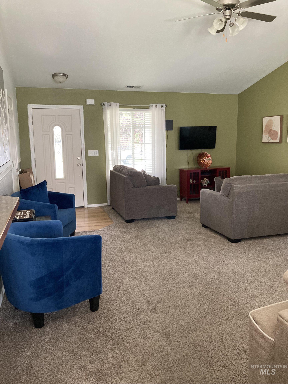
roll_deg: +0.9
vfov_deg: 63.4
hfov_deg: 49.7
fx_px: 311
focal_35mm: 28
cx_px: 144
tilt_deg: -7.1
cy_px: 192
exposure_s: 1/60
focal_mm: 3.99
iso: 320
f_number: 1.8
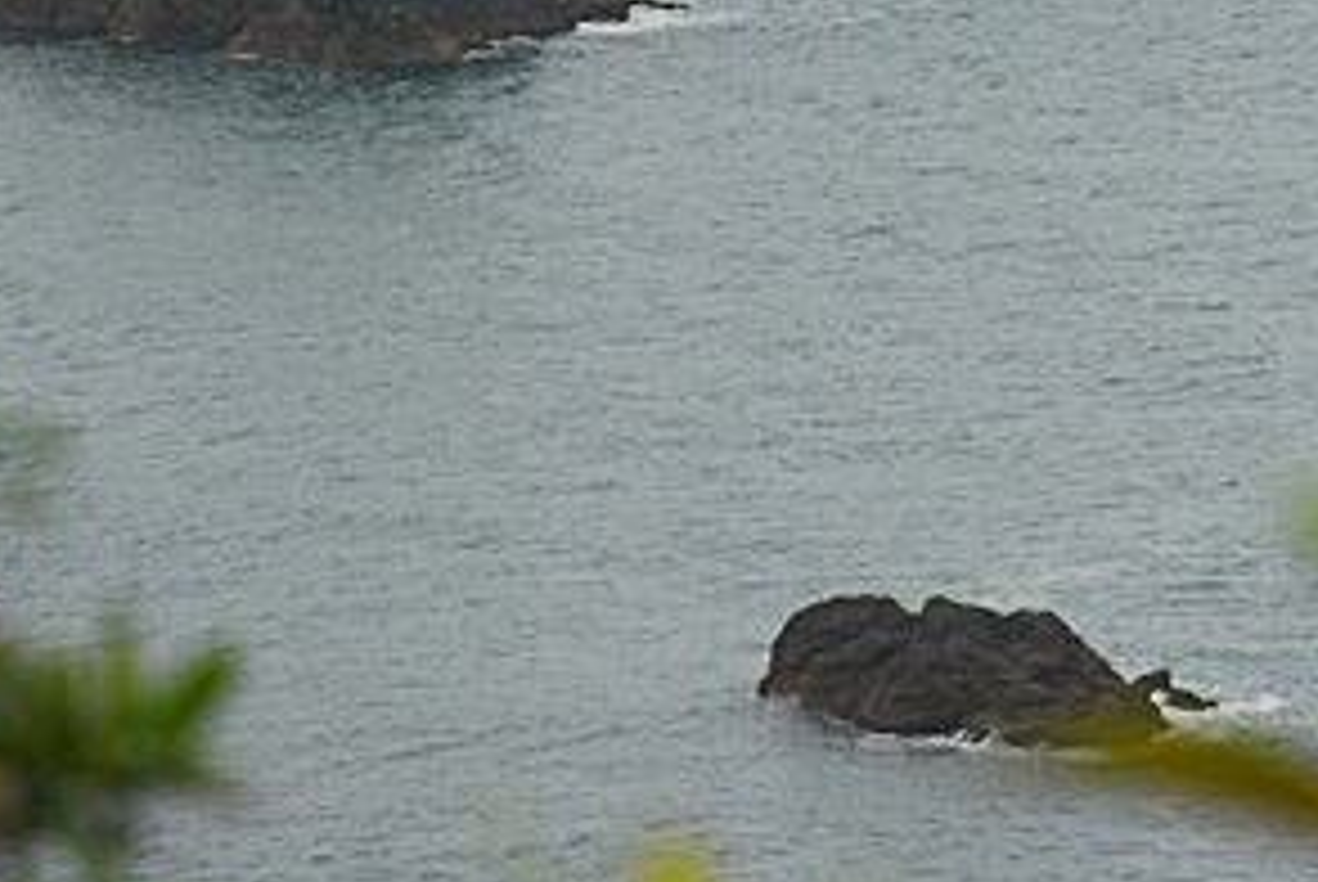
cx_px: 1111
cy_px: -238
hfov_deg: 3.7
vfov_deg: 2.5
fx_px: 20279
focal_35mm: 553
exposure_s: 1/1000
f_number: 5.6
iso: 400
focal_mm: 135
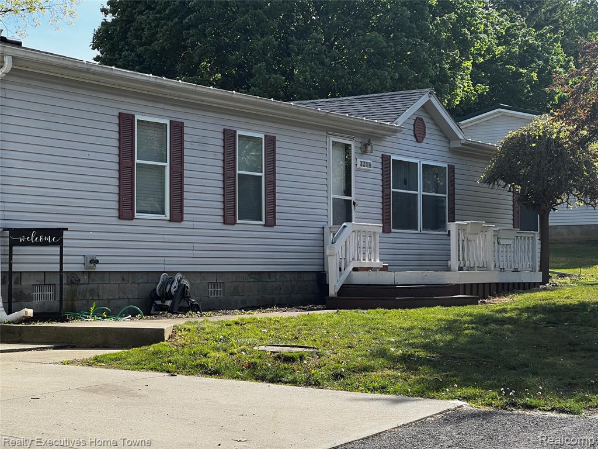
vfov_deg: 19.1
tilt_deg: +2.7
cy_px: 224
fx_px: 1330
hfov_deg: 25.3
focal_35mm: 77
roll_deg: +0.9
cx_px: 299
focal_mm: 9
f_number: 2.8
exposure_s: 1/376
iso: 32
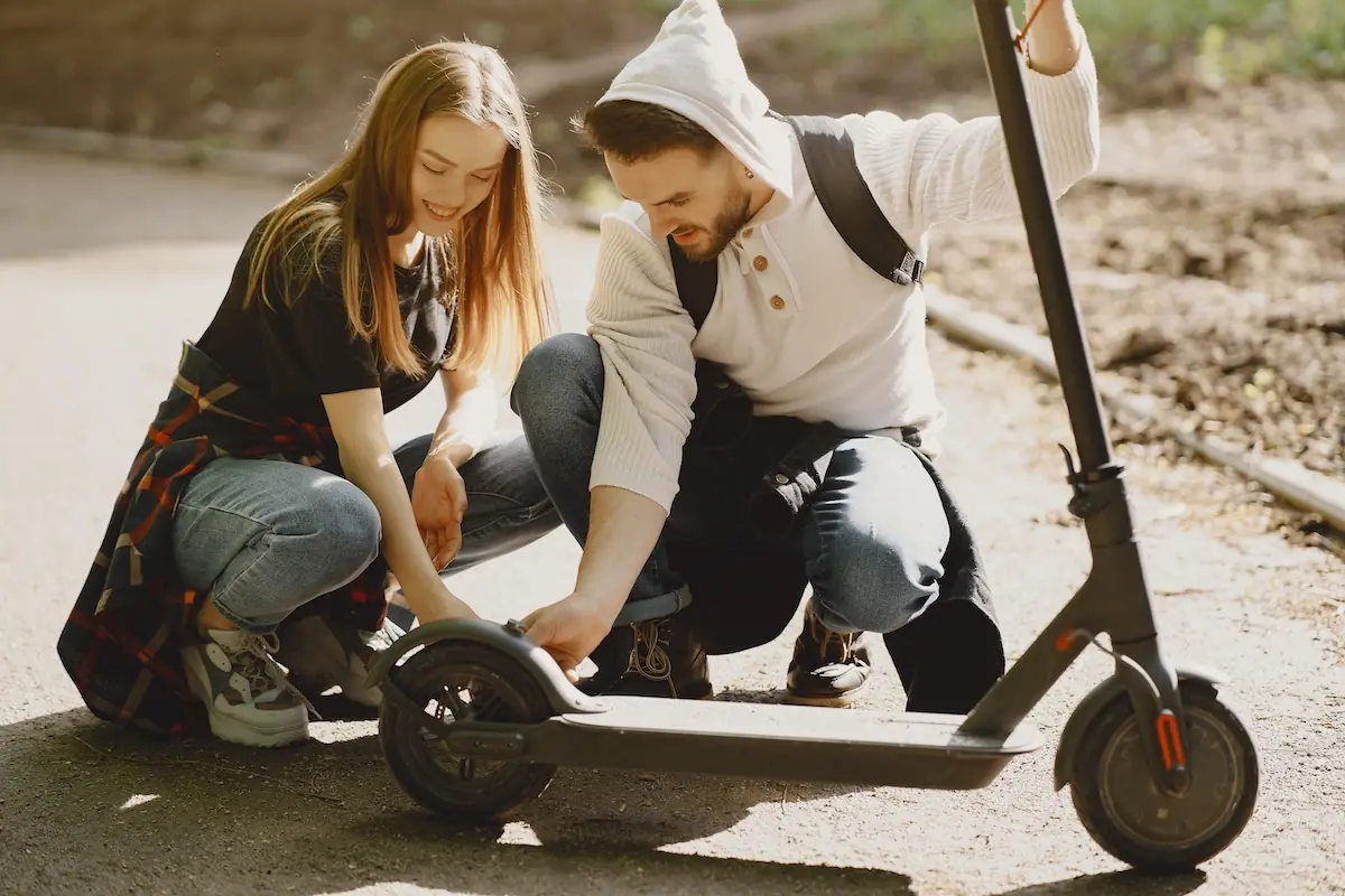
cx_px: 672
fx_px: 3175
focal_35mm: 85
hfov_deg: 23.9
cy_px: 448
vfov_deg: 16.1
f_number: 2
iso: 320
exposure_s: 1/1000
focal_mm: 85
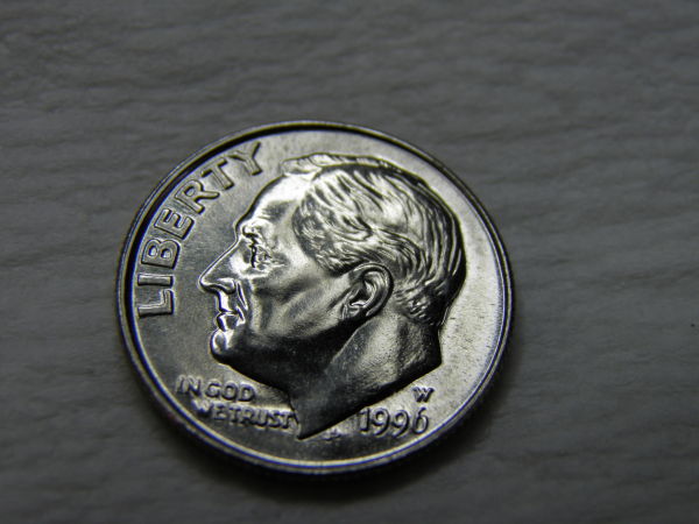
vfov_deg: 17.6
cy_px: 262
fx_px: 1696
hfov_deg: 23.3
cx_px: 350
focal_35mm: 84
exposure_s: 1/80
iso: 50
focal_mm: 15.2
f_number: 4.4
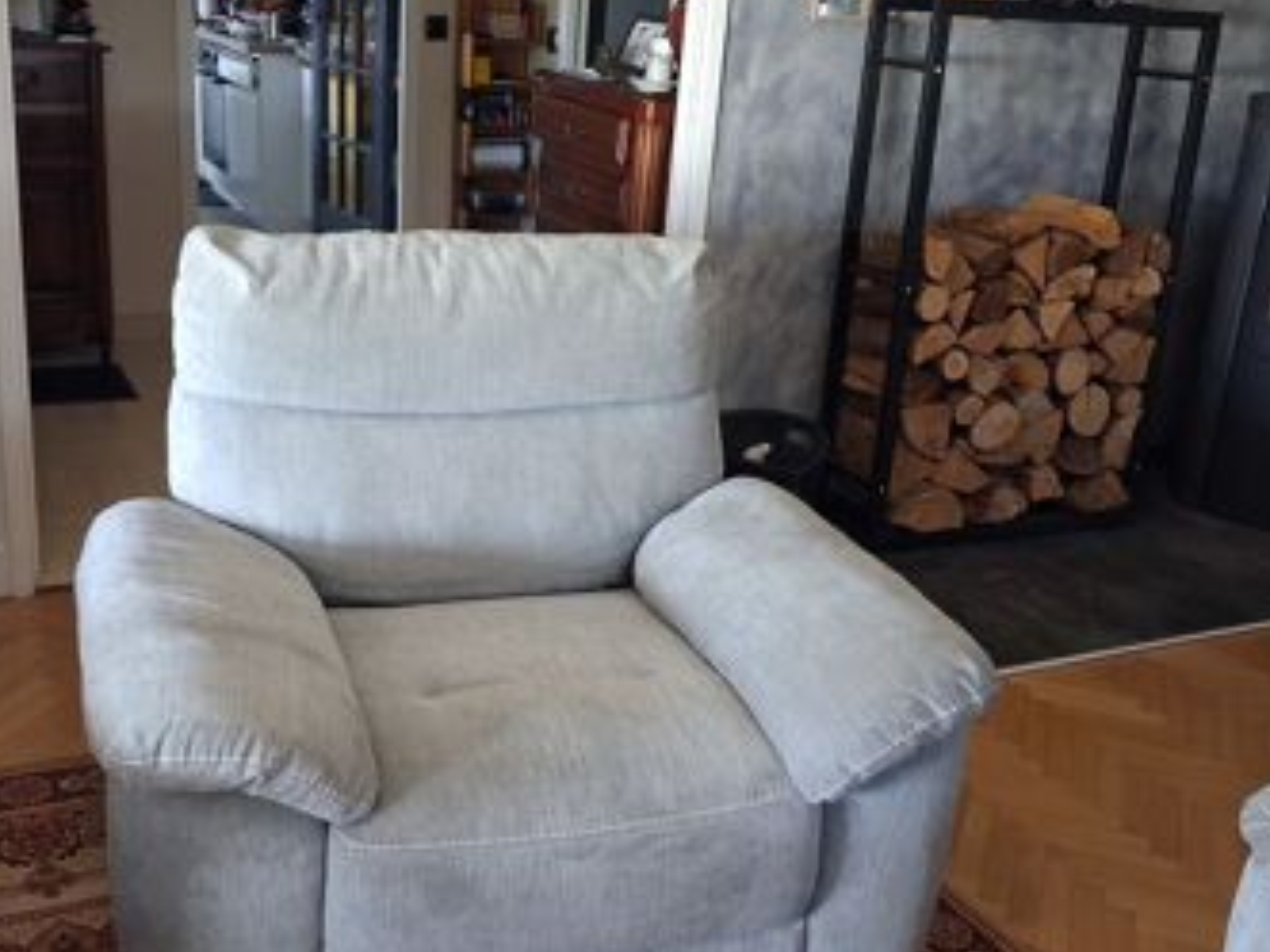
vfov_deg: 36.8
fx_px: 1431
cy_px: 455
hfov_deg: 47.7
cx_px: 524
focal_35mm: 39
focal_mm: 4
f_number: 1.8
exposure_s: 1/33
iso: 500
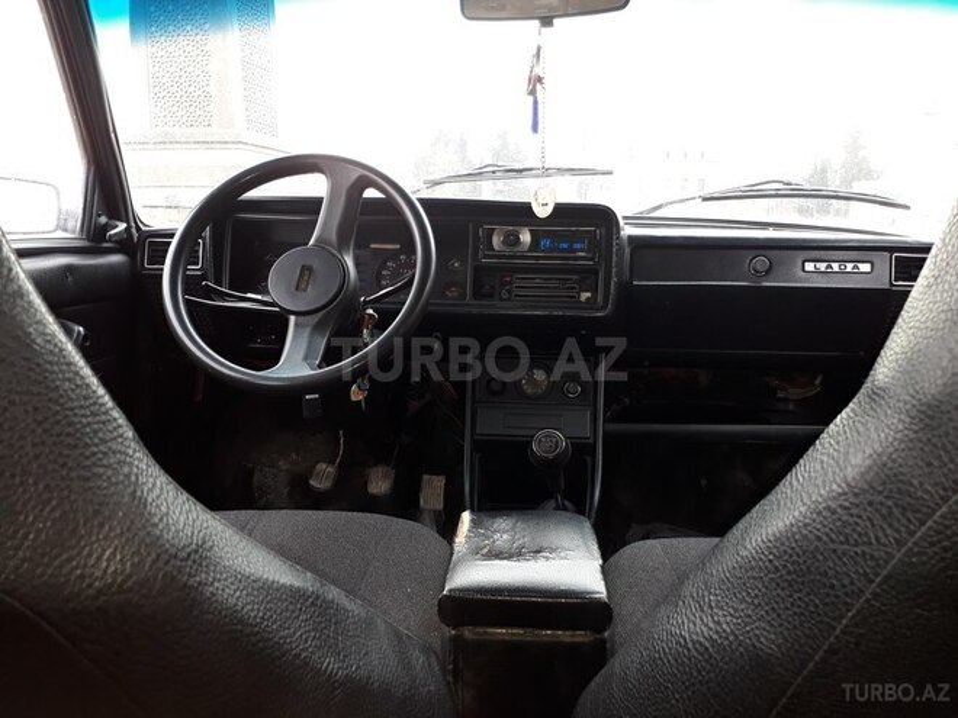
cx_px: 479
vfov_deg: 51.4
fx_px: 747
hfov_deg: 65.3
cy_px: 359
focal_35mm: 27
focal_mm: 3.6
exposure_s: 1/33
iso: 40
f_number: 1.9
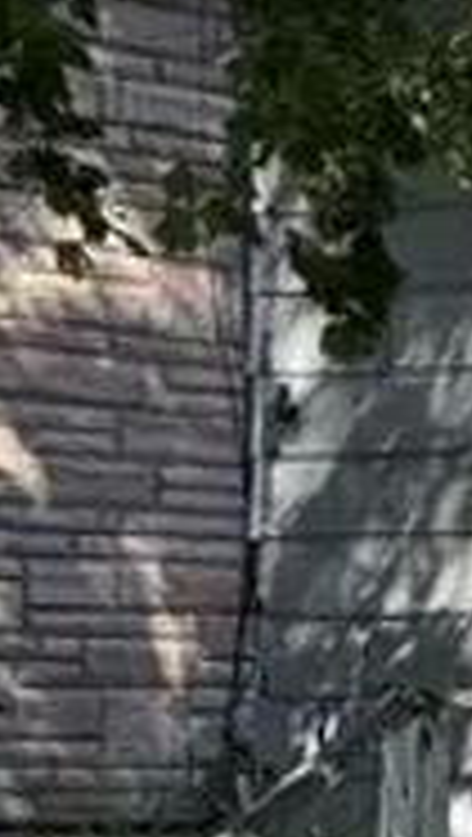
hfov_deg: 5.2
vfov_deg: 11.0
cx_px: 2288
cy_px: 943
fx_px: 4260
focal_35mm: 192
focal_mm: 6.76
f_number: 1.78
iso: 100
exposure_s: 1/1437
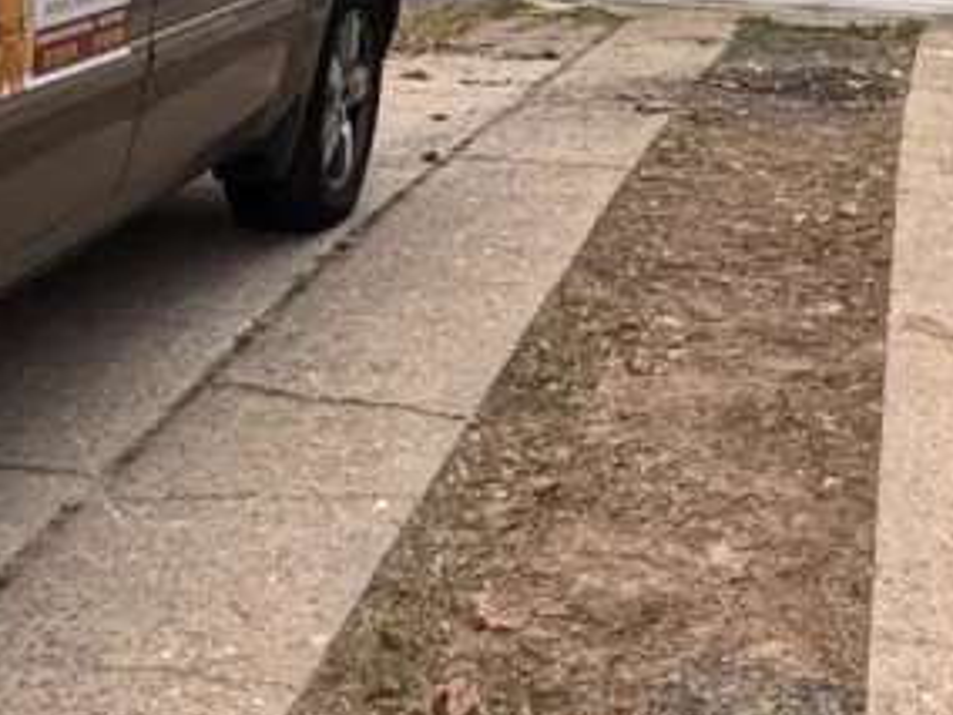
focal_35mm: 79
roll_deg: -3.0
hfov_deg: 23.9
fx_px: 2175
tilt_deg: +4.9
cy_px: -255
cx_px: 883
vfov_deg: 17.3
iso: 40
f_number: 2.2
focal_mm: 2.22
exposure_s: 1/267
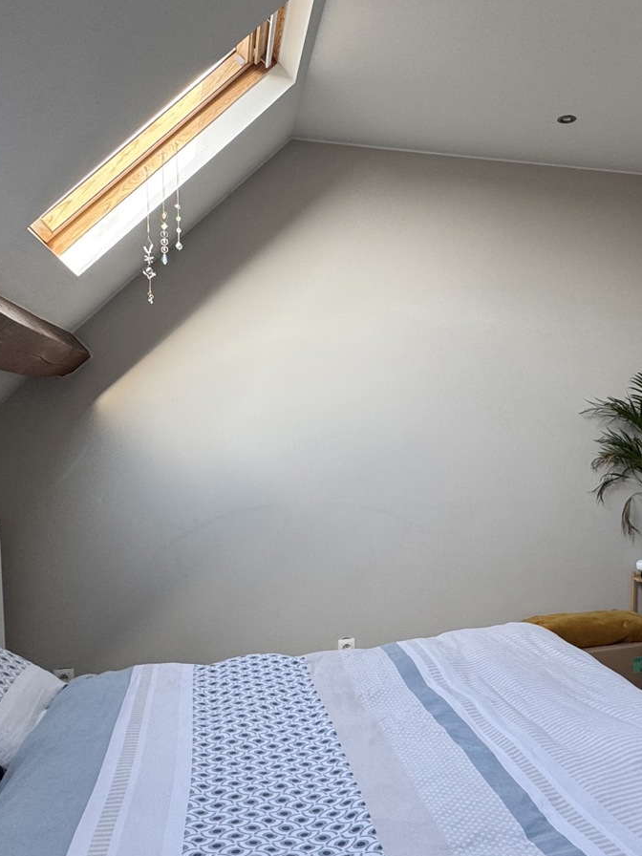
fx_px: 742
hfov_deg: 45.6
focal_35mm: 30
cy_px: 450
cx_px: 460
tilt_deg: -1.7
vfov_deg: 59.9
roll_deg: +0.5
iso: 100
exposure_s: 1/99
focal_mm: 2.22
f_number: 2.2
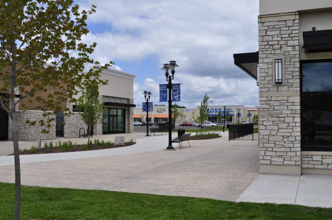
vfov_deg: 34.1
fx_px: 359
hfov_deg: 49.6
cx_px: 166
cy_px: 110
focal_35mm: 39
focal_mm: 26
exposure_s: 1/400
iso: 200
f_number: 11
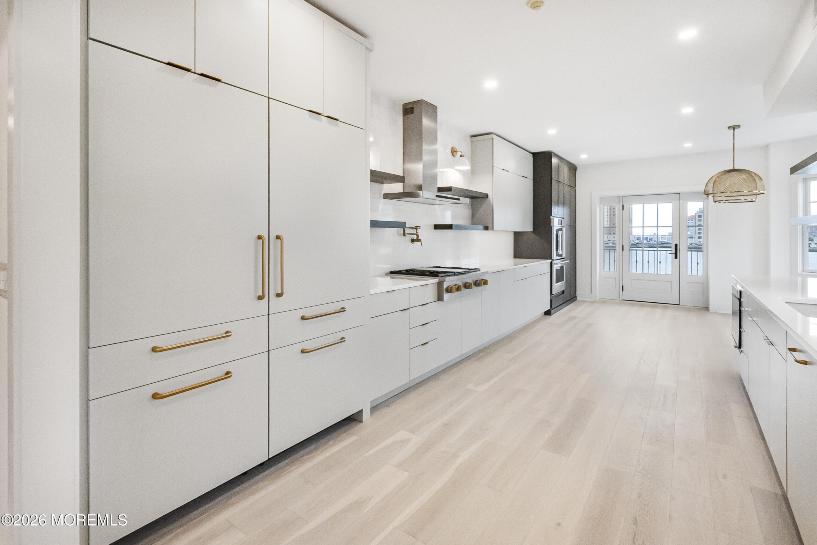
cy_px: 272
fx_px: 363
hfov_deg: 96.7
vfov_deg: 73.8
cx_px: 408
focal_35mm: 16
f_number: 18
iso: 12800
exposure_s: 1/125
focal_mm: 16
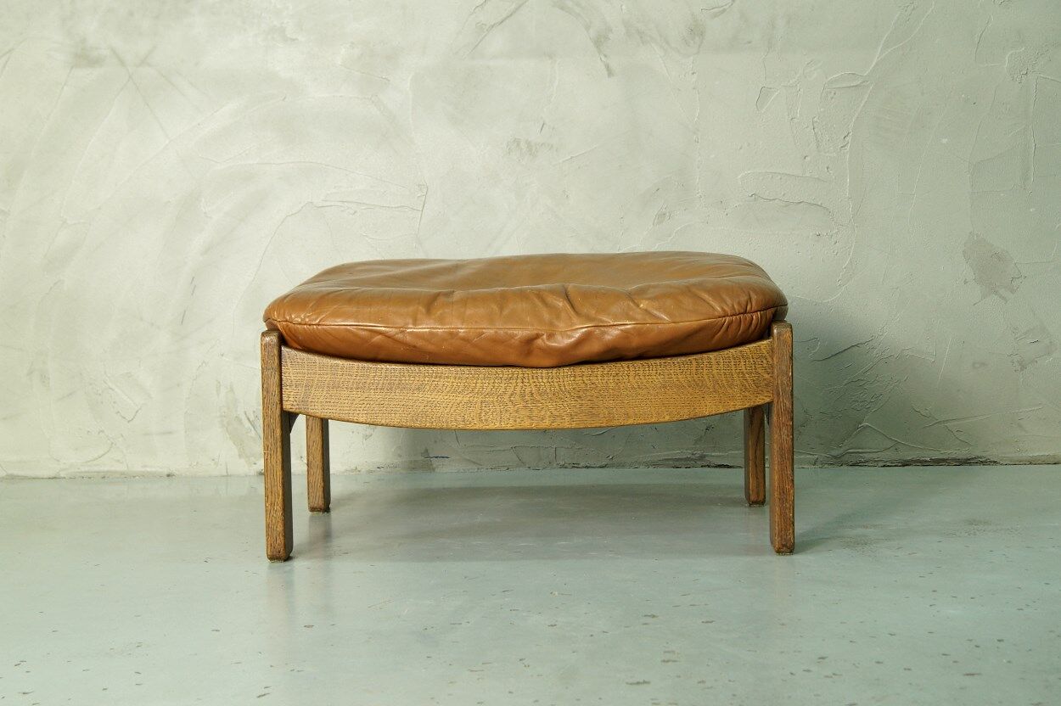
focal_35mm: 60
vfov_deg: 22.6
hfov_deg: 33.4
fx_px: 1767
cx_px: 530
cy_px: 353
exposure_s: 1/15
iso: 400
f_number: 7.1
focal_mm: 40
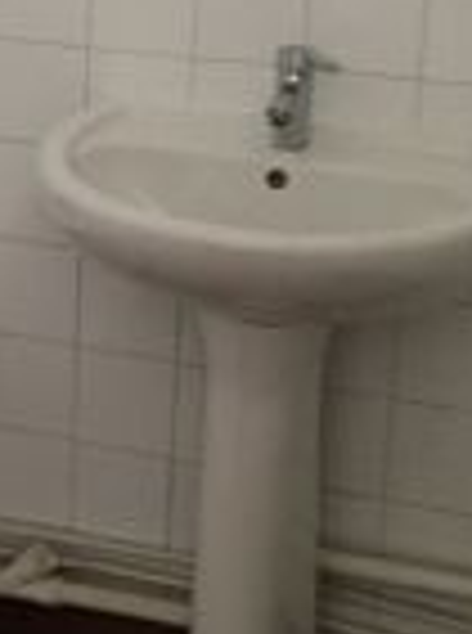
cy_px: 142
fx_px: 1607
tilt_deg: -14.7
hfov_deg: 16.2
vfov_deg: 22.1
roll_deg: -0.4
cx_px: -45
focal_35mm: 88
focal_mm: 4.15
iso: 250
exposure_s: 1/15
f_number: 2.2
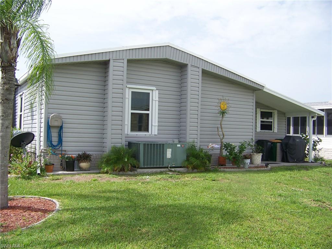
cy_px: 124
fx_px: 345
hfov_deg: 51.4
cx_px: 166
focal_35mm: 36
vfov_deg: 39.7
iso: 64
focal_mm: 5.85
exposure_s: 1/800
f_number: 2.8
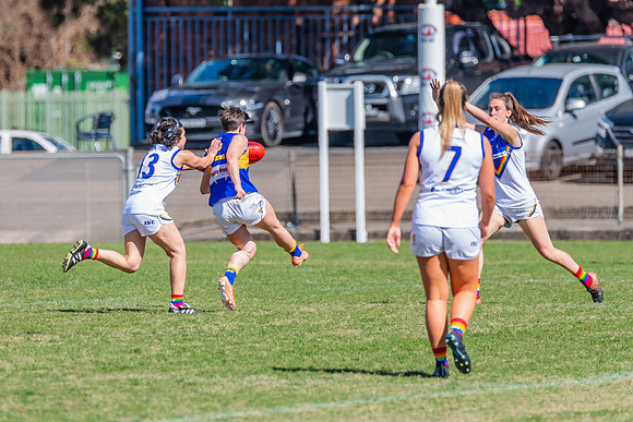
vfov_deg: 2.0
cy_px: 181
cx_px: 232
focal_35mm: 696
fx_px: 12242
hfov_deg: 3.0
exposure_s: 1/1600
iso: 800
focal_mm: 550
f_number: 9
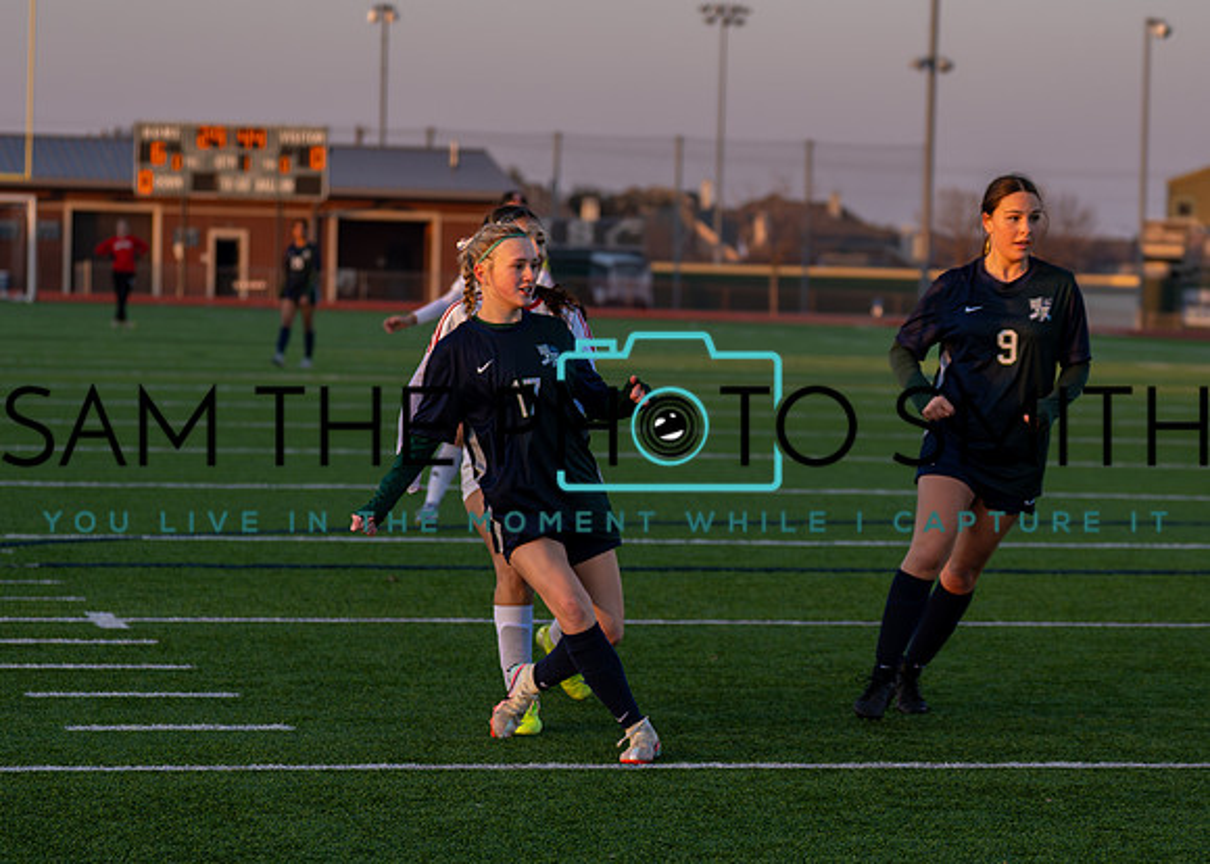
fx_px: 4461
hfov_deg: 15.4
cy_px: 535
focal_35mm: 130
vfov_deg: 11.1
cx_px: 654
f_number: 2.8
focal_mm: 70
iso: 400
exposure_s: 1/1600
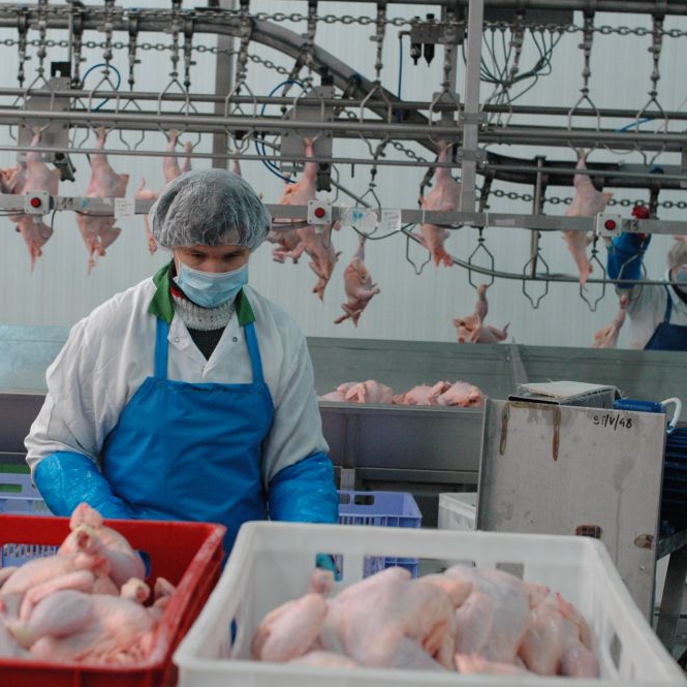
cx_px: 241
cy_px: 350
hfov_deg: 25.0
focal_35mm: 69
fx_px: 1542
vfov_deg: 25.1
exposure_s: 1/80
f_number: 4.5
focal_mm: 35
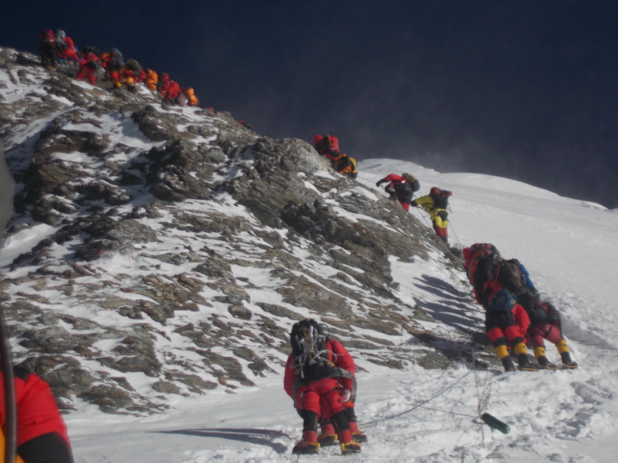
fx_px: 1981
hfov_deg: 17.7
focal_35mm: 111
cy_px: 247
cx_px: 309
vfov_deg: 13.3
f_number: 14
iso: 80
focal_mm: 17.6
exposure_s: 1/200
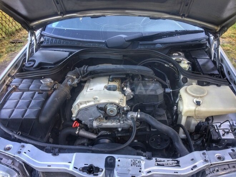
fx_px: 198
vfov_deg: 48.2
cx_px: 118
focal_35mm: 29
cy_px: 88
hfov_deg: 61.7
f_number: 2.2
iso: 40
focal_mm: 4.15
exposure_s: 1/100
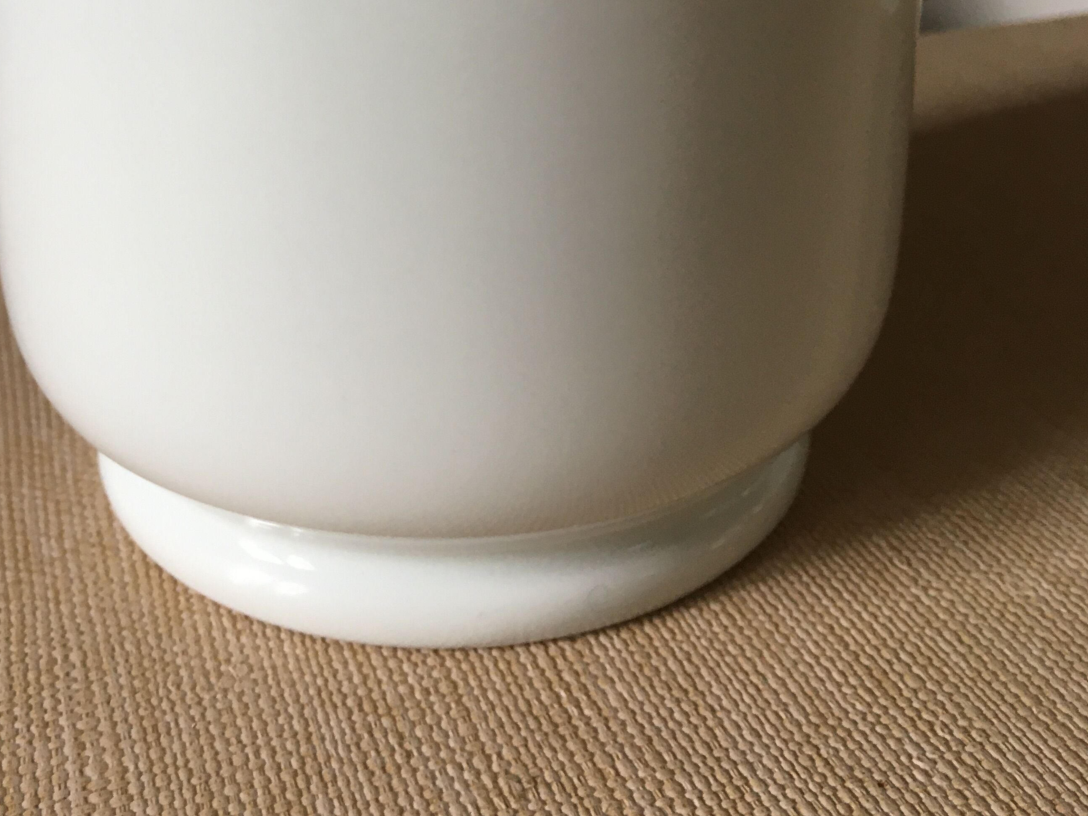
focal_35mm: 45
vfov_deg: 30.3
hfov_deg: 42.0
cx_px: 467
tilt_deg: -14.2
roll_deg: +1.0
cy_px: 27
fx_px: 1415
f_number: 2.2
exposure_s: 1/33
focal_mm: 4.15
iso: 64
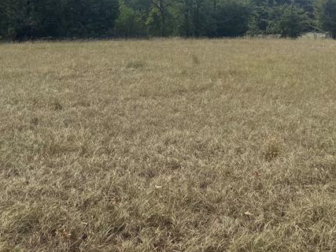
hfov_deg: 31.9
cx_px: 112
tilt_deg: +0.5
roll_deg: -0.5
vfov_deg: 23.6
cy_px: 17
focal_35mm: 60
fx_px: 582
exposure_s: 1/5917
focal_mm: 5.1
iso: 32
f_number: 1.6
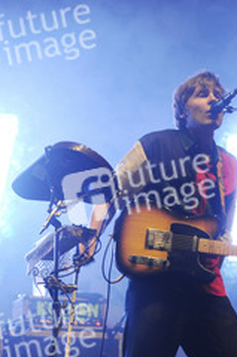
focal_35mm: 117
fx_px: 1157
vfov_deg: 17.4
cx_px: 182
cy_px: 264
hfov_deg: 11.7
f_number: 2.8
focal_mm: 70
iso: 1600
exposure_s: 1/60
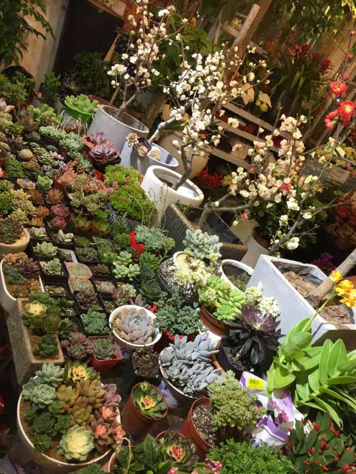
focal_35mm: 29
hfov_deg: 48.2
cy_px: 237
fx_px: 398
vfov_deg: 61.7
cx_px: 178
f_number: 2.2
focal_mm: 4.15
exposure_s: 1/33
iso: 25
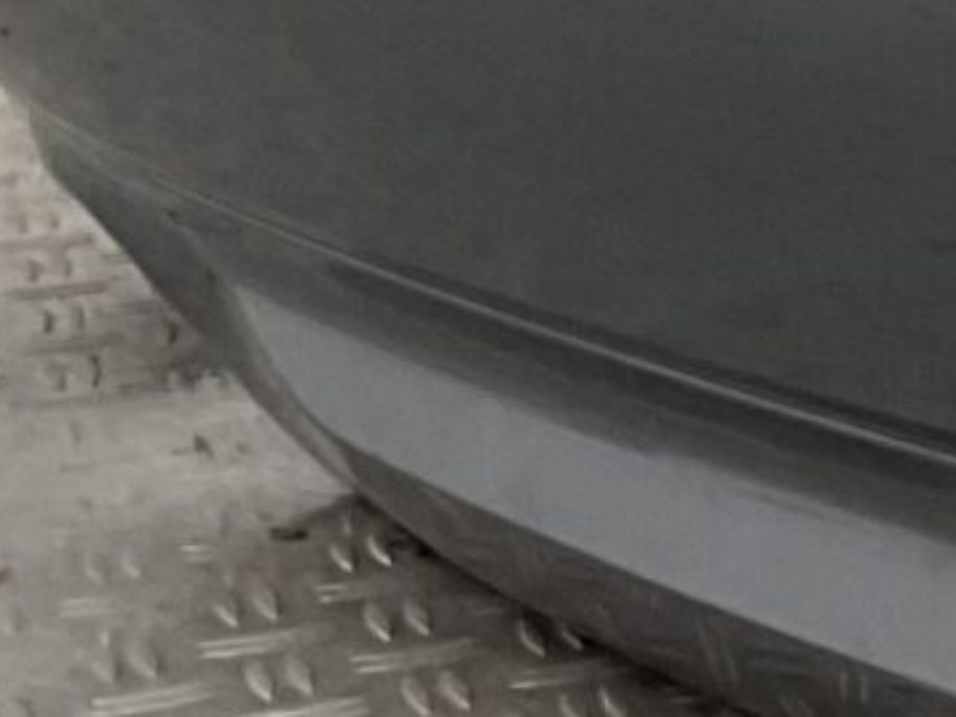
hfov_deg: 7.6
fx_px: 5746
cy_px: -602
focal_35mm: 208
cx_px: 3412
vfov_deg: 7.0
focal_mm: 3
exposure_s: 1/116
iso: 16
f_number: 1.8
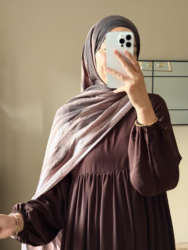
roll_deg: +2.6
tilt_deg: -22.2
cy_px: 125
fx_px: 348
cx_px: 94
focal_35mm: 48
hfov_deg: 30.3
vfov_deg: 39.7
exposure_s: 1/55
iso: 250
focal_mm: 6.76
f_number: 1.78
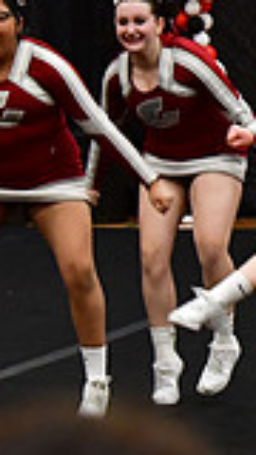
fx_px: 5141
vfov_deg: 5.1
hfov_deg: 2.8
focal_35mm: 426
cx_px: 737
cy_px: 203
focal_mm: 75
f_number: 4
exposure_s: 1/500
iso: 4000
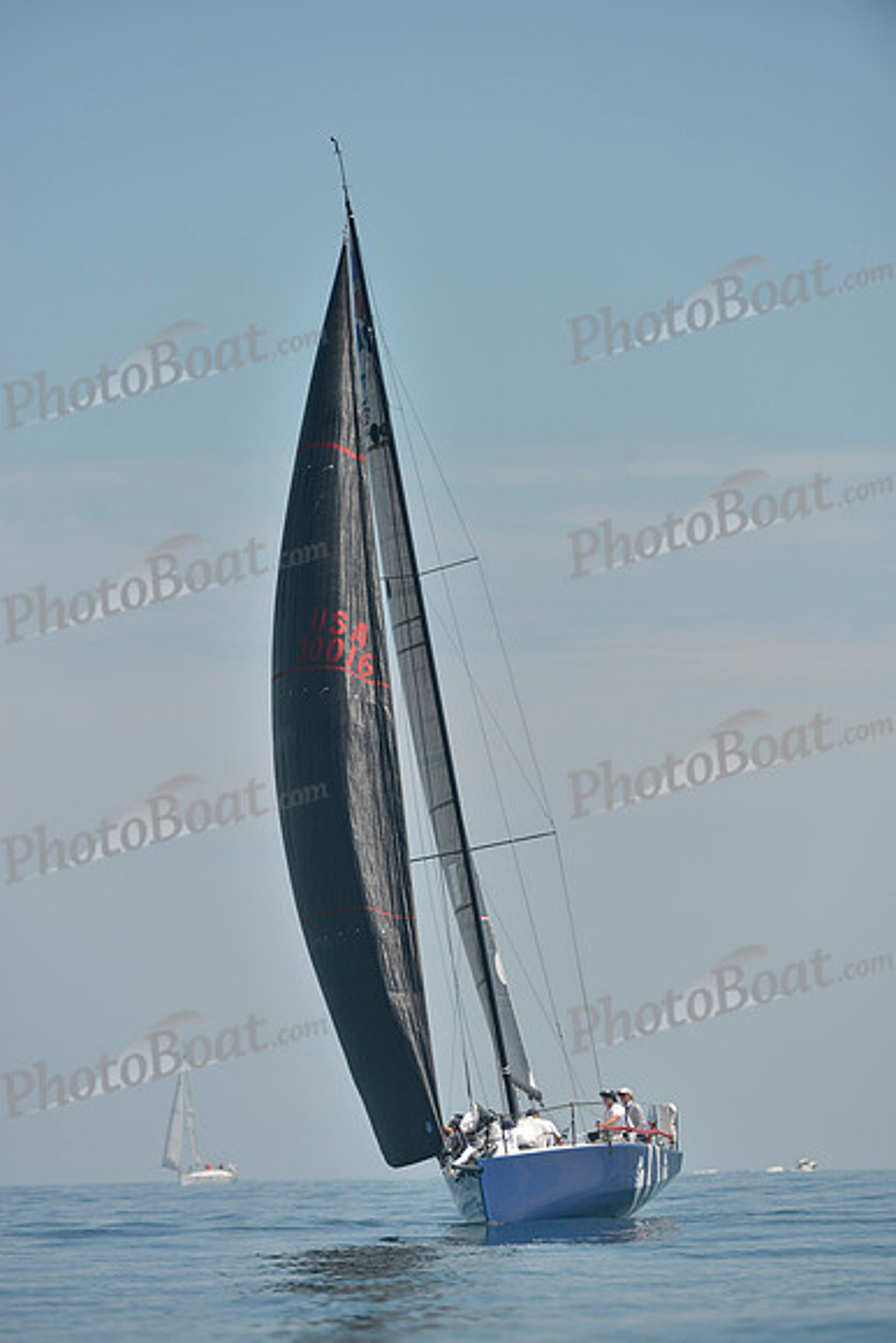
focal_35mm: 280
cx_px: 448
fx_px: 10446
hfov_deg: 4.9
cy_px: 672
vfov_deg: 7.4
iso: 280
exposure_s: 1/2500
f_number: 5.6
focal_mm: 280
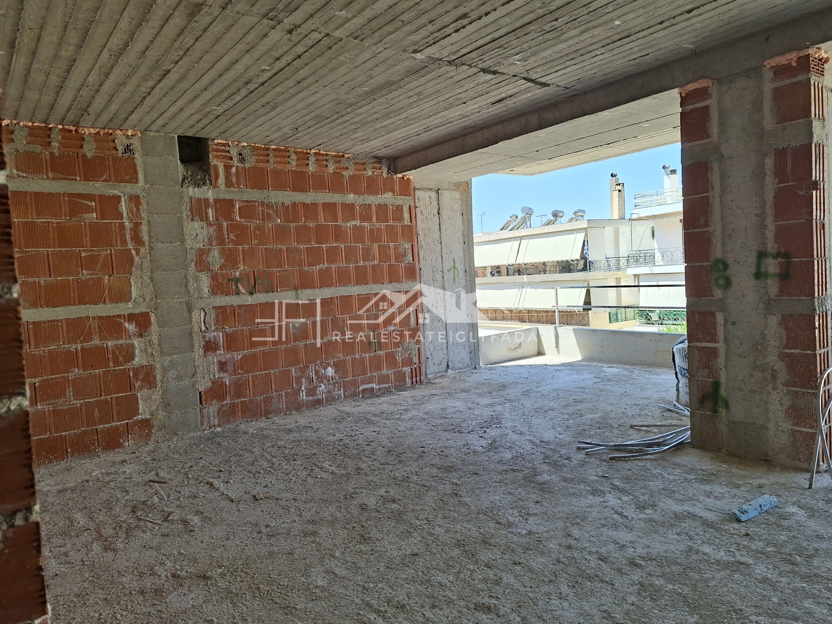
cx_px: 416
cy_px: 312
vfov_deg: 58.9
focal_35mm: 23
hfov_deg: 73.9
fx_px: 553
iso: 50
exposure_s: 1/330
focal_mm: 5.54
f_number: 1.8
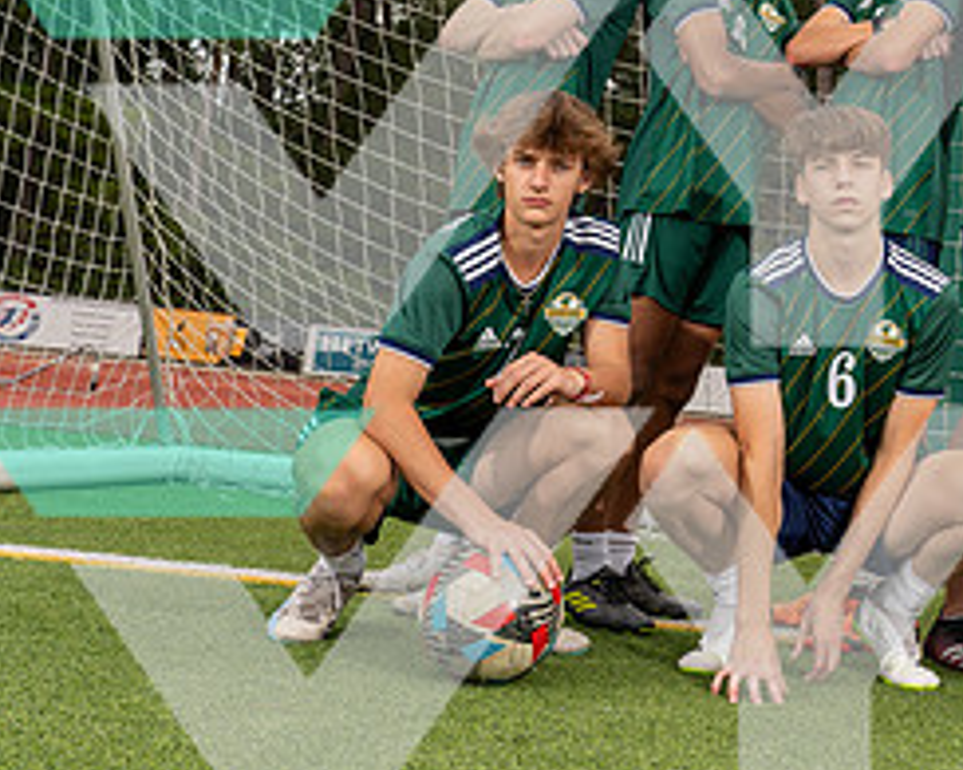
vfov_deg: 25.7
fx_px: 1652
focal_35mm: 58
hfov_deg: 30.1
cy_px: 140
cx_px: 983
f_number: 7.1
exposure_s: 1/250
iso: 100
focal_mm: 26
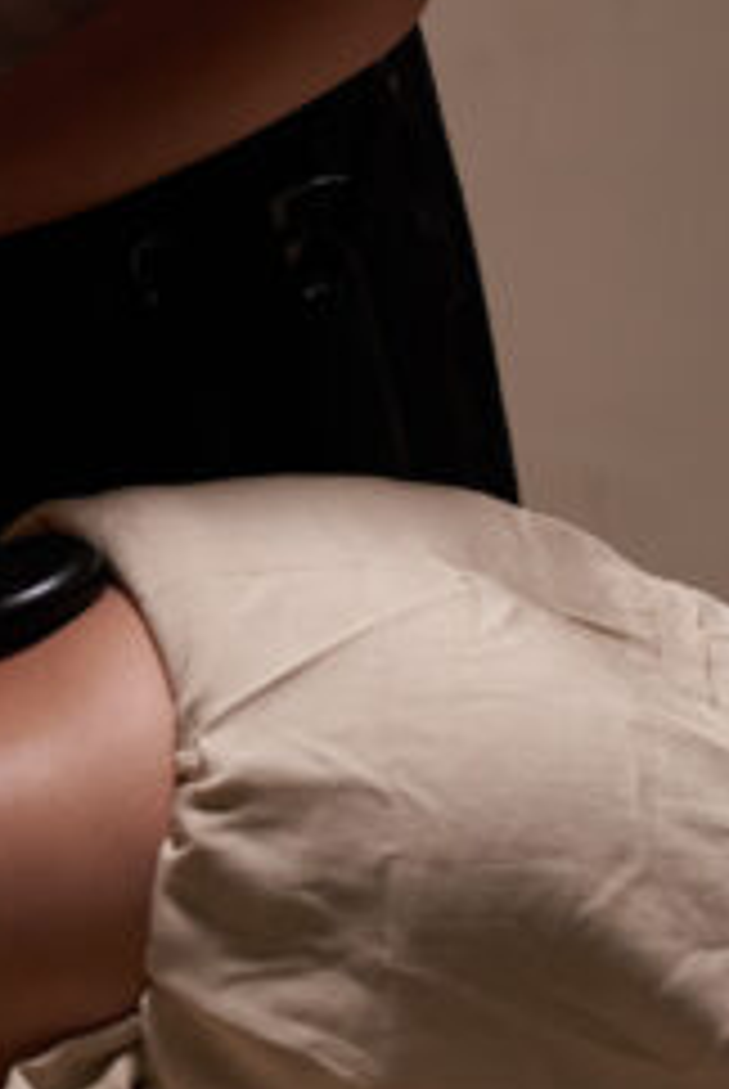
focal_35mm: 186
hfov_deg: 7.2
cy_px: 176
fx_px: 5633
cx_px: -646
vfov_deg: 11.0
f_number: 2.8
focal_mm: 44
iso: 500
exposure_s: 1/60
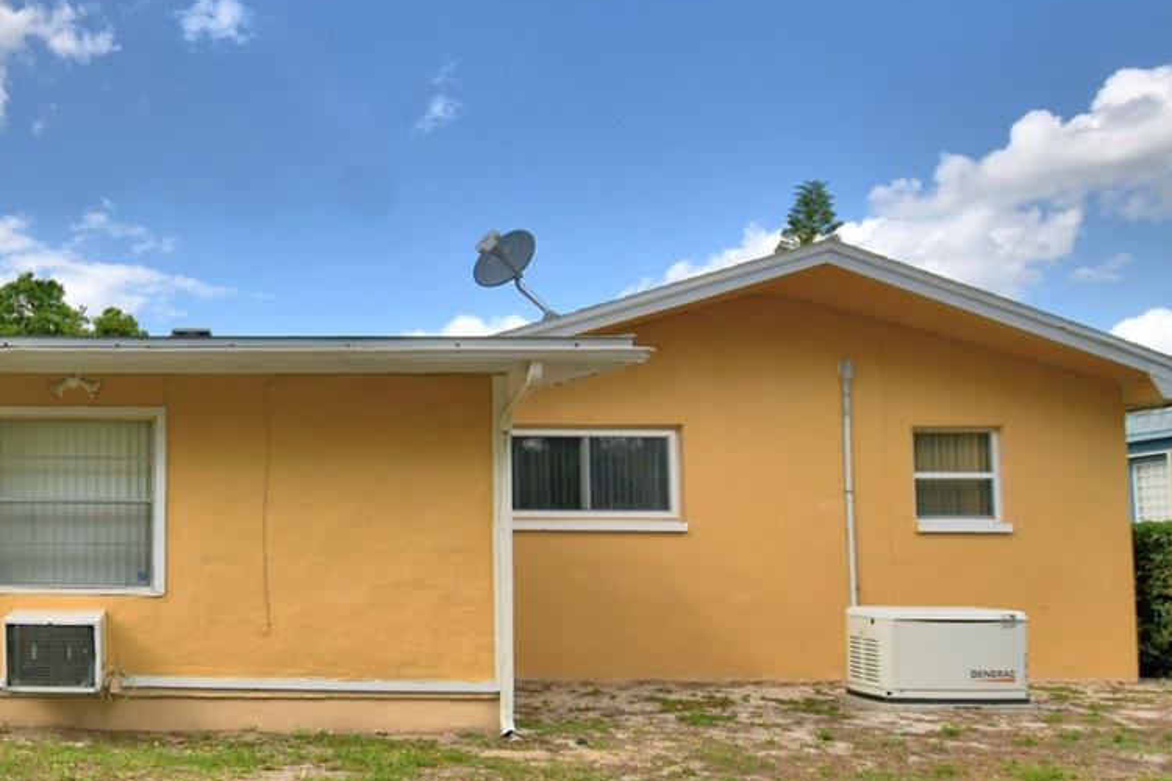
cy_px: 486
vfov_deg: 40.8
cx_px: 188
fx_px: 1042
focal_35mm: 32
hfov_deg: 53.6
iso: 100
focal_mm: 10
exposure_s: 1/1000
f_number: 4.5
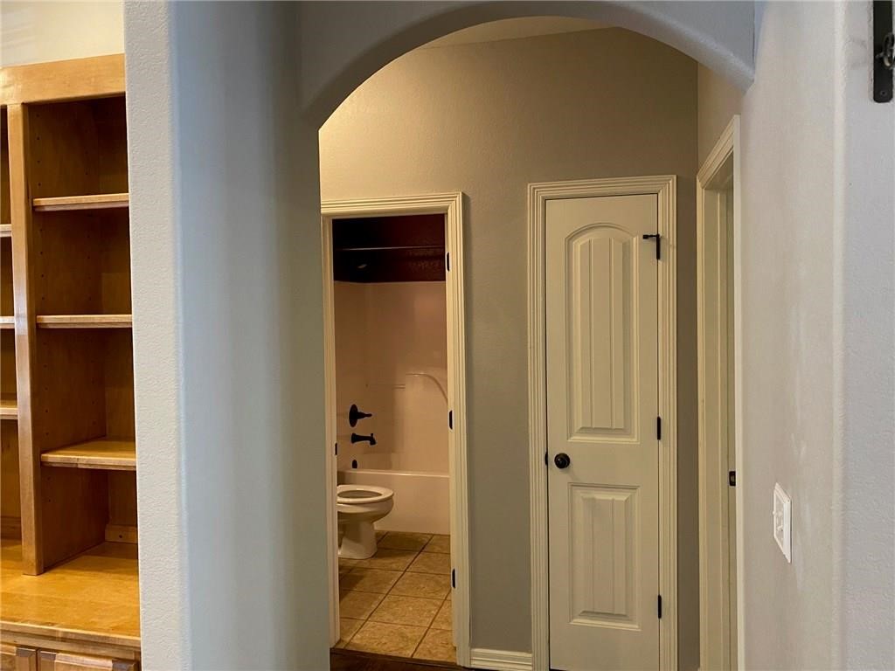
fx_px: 672
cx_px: 448
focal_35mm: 26
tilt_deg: -1.1
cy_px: 336
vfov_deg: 53.1
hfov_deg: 67.3
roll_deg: +0.4
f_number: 1.8
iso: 400
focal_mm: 4.25
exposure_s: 1/60
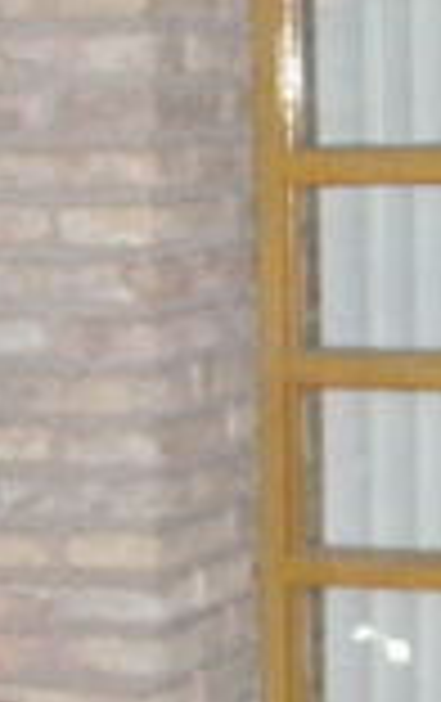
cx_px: -198
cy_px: 490
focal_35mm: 165
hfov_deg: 7.8
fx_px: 3161
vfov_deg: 12.6
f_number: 3.5
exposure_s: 1/30
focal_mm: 6.7
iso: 800
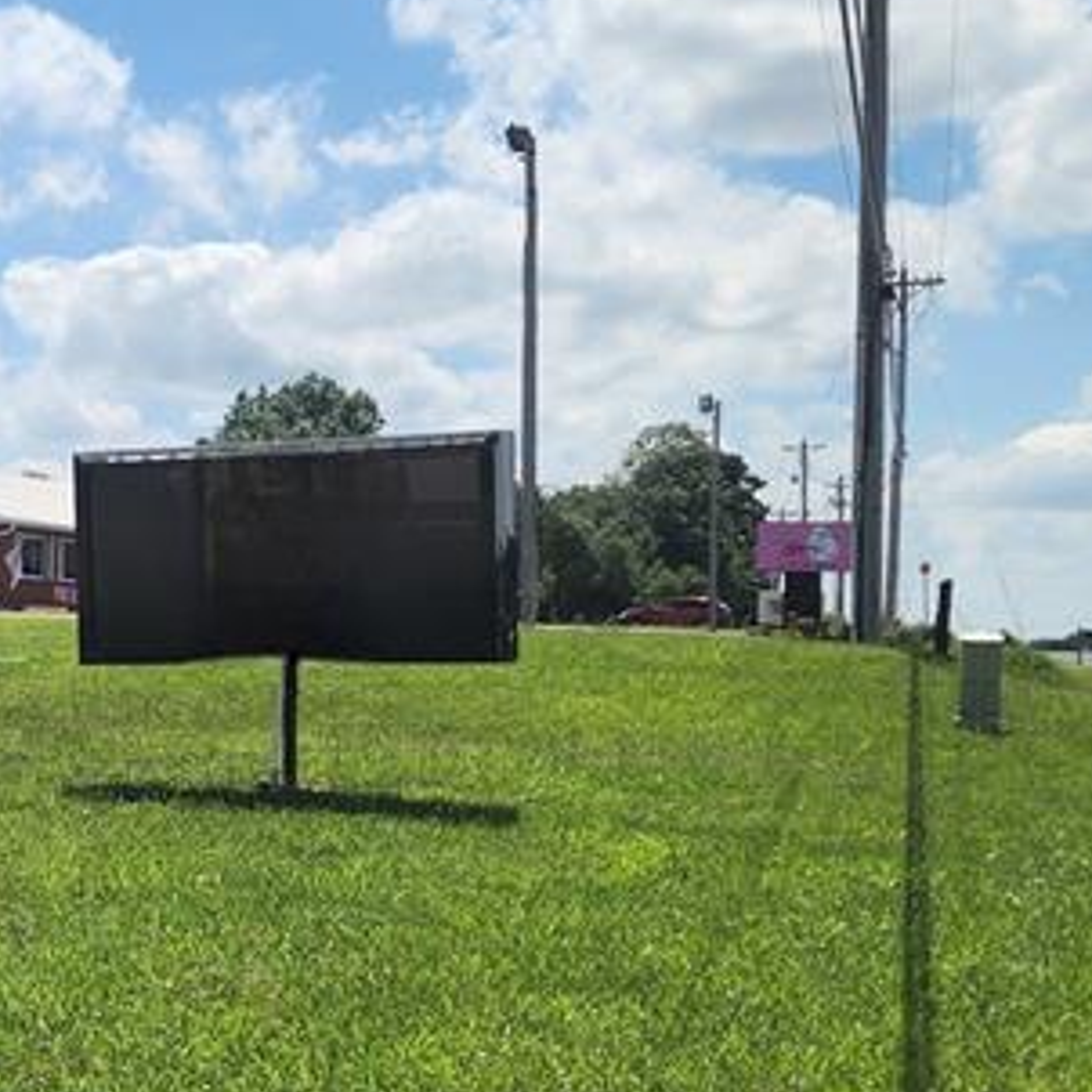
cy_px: 752
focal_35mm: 69
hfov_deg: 23.7
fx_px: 2463
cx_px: -65
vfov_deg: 24.8
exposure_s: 1/2000
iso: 12
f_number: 1.8
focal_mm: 6.4
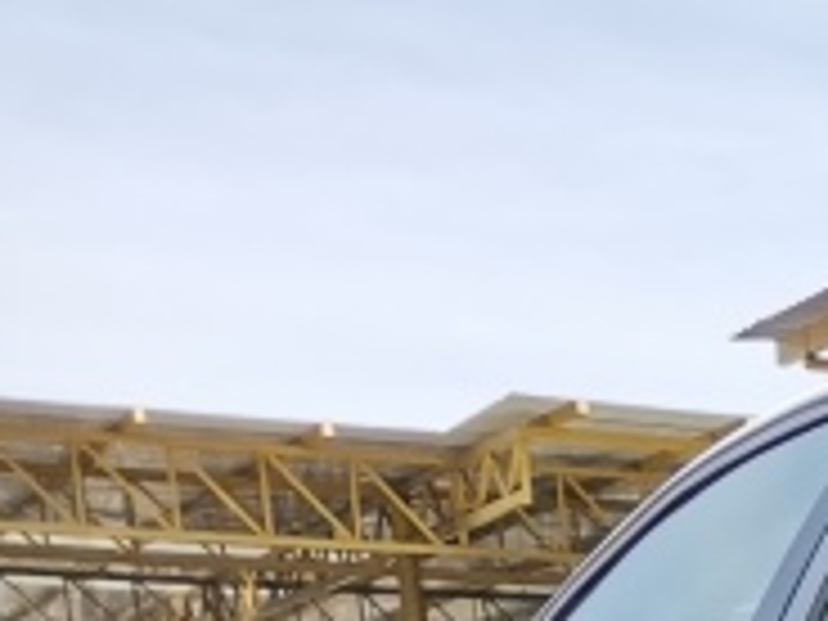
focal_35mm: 145
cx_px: 2295
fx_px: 3468
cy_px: 1638
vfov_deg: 8.9
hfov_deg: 10.6
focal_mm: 4.75
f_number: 1.8
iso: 50
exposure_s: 1/818
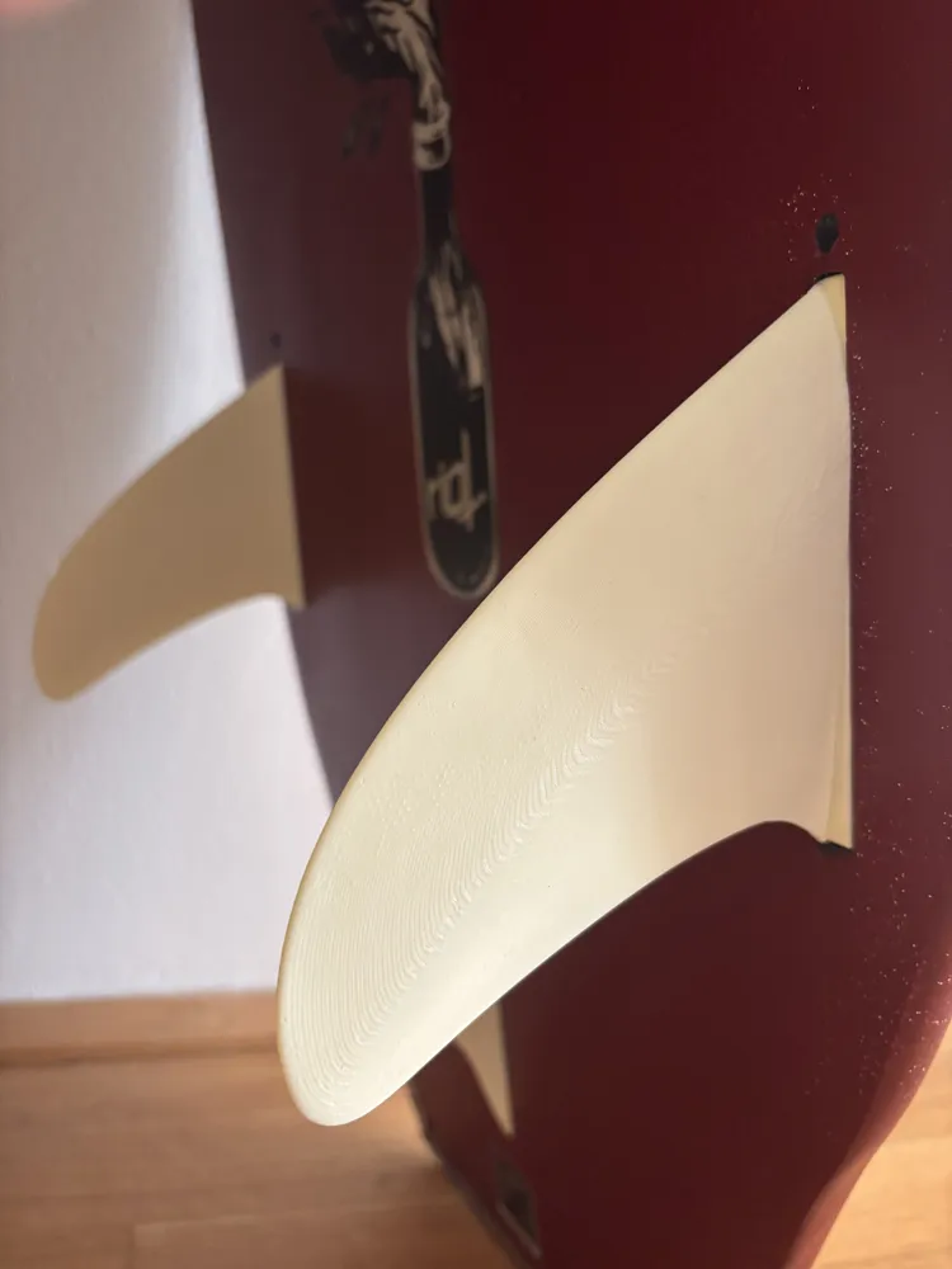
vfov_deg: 67.3
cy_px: 634
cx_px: 476
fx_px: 953
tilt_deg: -10.6
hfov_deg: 53.1
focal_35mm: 26
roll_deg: -6.0
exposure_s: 1/60
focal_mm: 5.96
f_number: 1.6
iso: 320
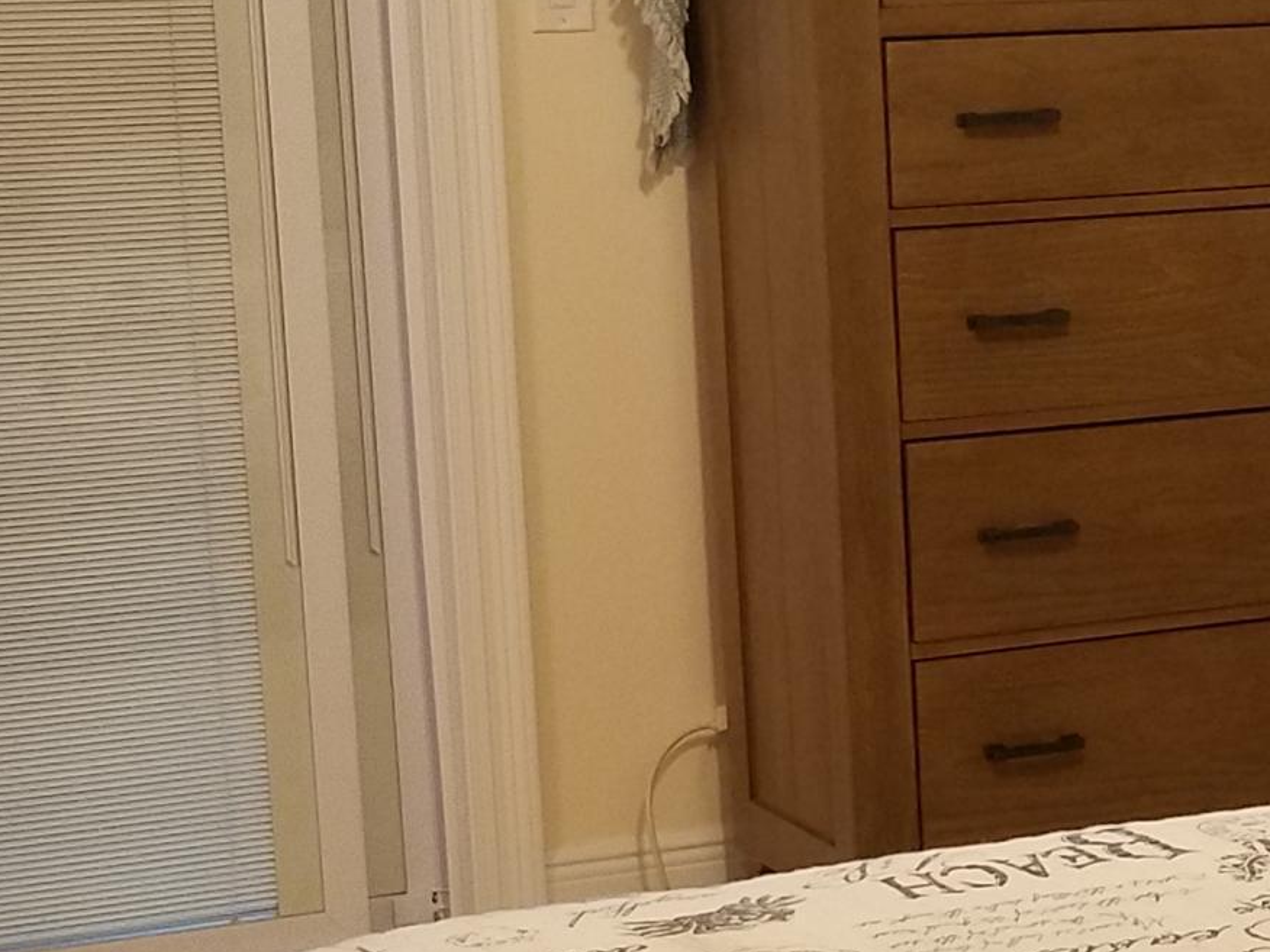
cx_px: 1102
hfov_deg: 21.6
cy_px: 480
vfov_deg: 16.6
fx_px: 3265
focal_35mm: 89
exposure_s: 1/24
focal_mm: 4.2
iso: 200
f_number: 1.7
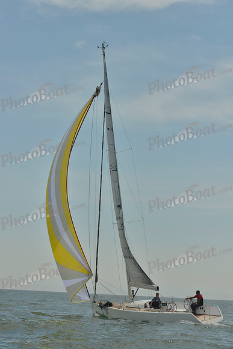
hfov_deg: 19.5
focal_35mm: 70
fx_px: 679
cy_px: 174
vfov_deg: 28.8
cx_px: 116
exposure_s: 1/1250
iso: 280
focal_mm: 70
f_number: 10
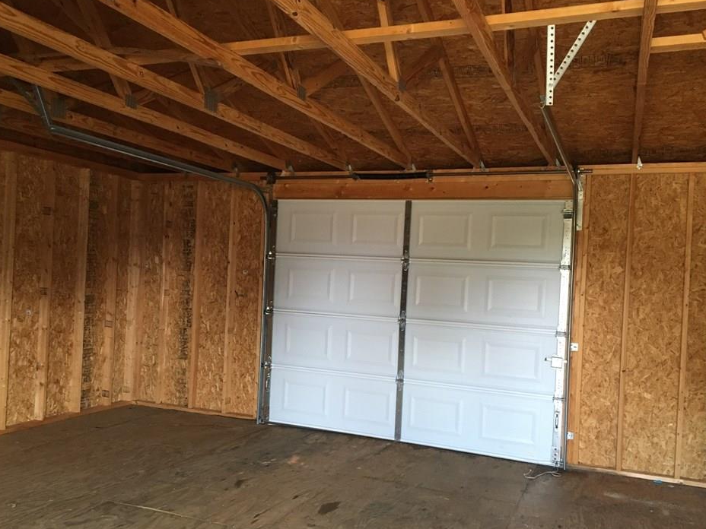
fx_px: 653
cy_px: 281
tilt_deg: -0.1
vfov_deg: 44.1
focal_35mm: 32
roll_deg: -2.1
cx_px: 358
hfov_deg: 56.8
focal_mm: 4.15
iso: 160
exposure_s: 1/30
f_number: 2.2
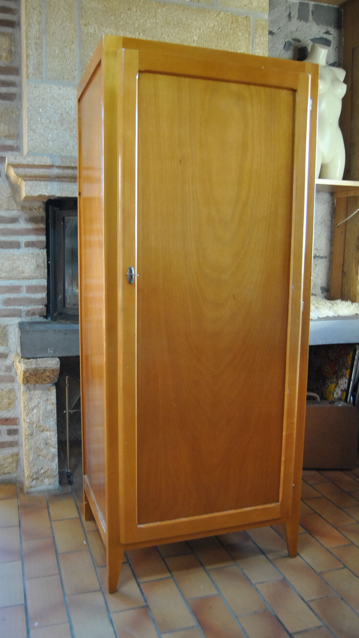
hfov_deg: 40.1
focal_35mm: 29
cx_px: 168
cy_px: 325
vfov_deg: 66.1
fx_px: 491
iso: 640
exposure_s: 1/30
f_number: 3.5
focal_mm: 18
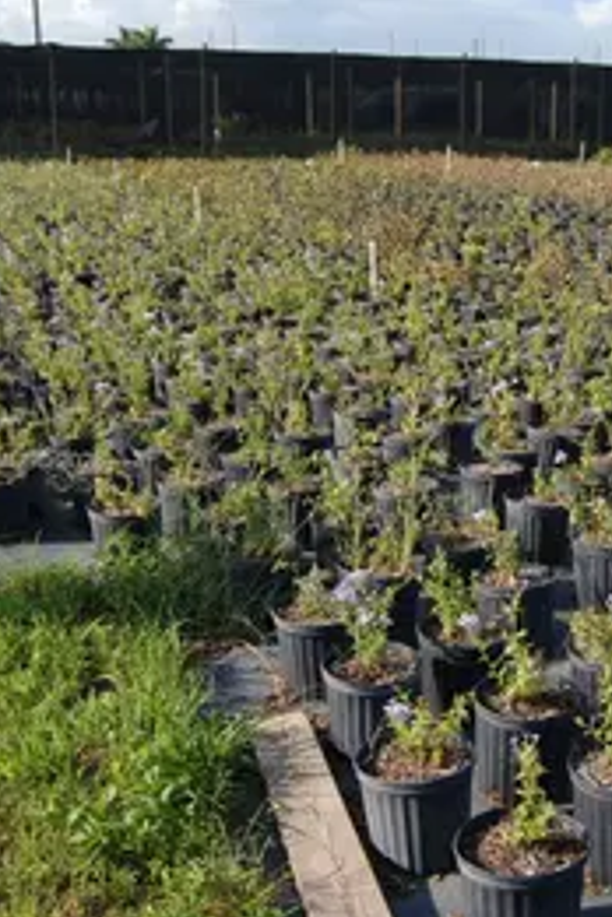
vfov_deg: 42.7
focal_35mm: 46
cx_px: 528
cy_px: 464
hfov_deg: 28.3
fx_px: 1173
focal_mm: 20
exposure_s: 1/250
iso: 200
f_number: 8
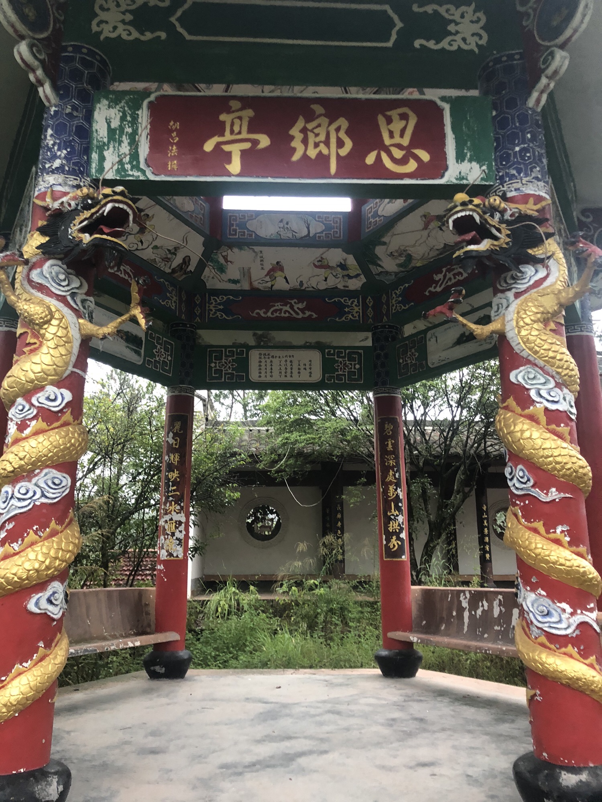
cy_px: 401
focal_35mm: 28
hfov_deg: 49.7
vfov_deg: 63.4
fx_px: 649
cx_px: 301
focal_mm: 4
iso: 80
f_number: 1.8
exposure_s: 1/15
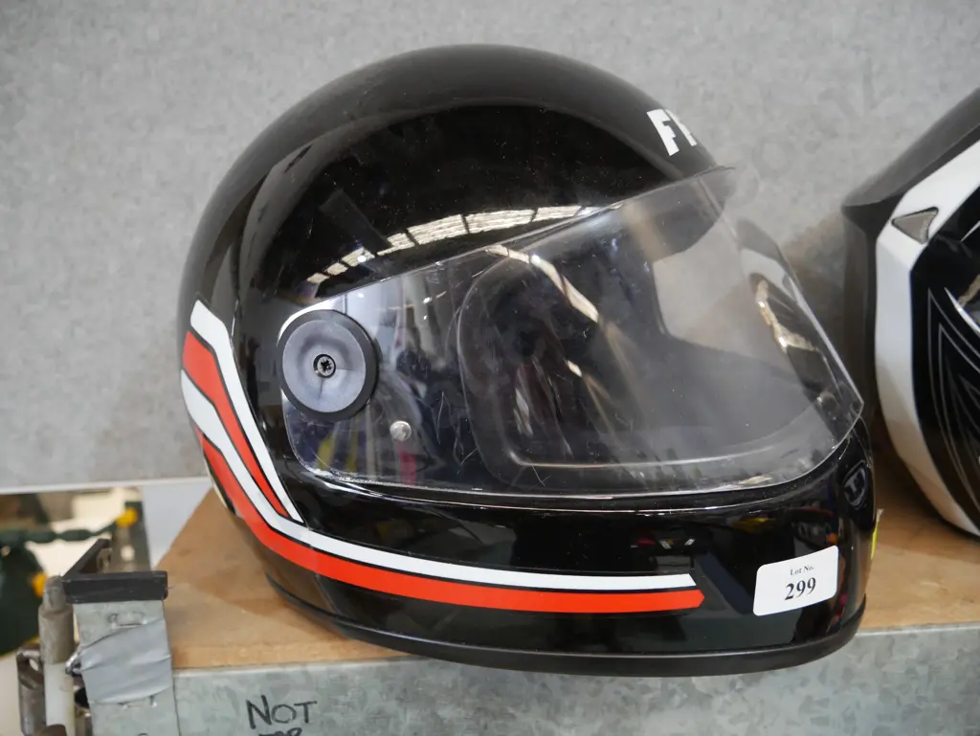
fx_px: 850
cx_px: 490
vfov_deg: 46.8
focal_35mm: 30
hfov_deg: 59.9
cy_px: 368
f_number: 3.6
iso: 1000
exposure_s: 1/60
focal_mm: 15
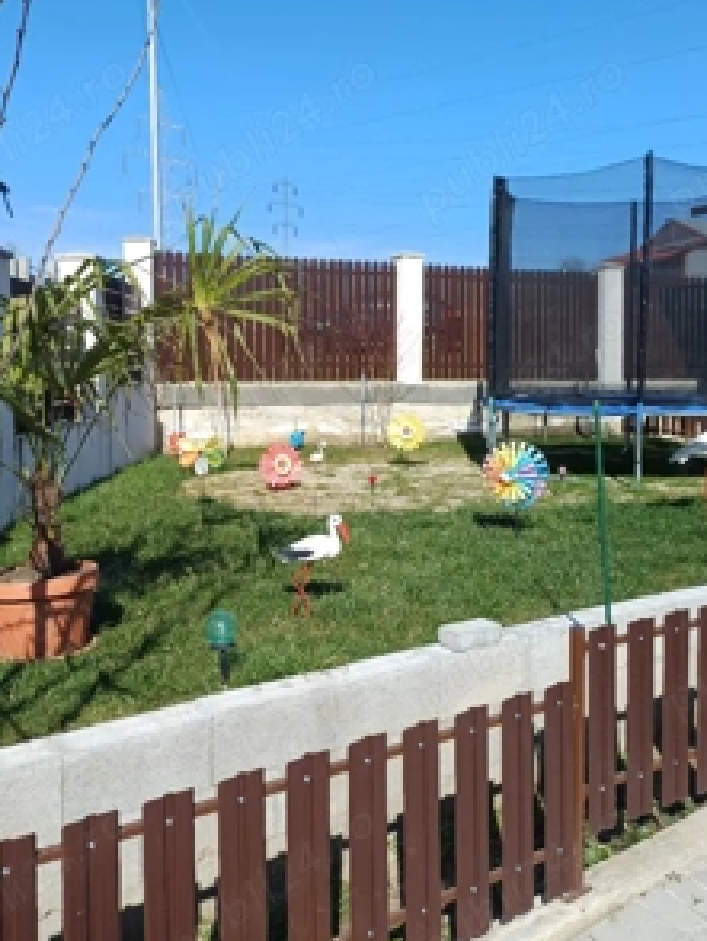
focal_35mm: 34
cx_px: 336
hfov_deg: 41.8
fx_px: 925
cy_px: 426
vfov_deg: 53.8
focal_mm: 4.65
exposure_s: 1/1250
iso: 50
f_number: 1.8
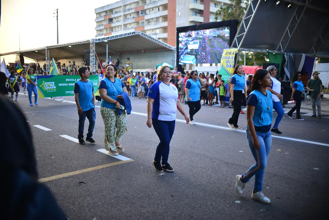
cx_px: 164
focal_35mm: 35
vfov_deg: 37.9
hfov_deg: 54.4
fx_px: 320
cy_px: 110
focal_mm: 35
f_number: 1.8
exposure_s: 1/1500
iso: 800
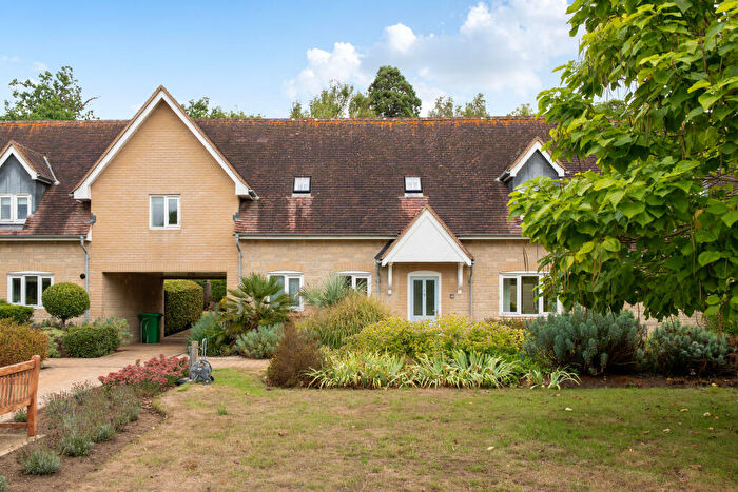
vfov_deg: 42.3
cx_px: 369
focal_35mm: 31
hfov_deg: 60.3
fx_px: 636
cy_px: 246
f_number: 8
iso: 400
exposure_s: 1/160
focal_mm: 21
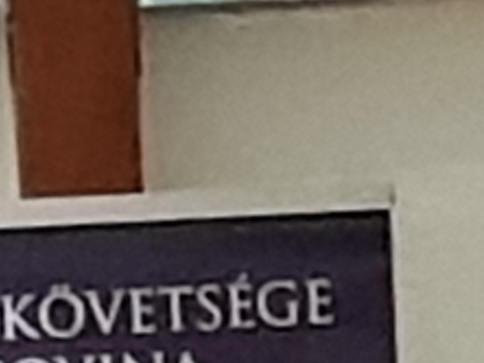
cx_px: 1097
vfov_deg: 6.5
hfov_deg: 9.0
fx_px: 2824
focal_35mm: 202
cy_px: 1181
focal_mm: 4.2
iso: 400
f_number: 1.7
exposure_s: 1/50
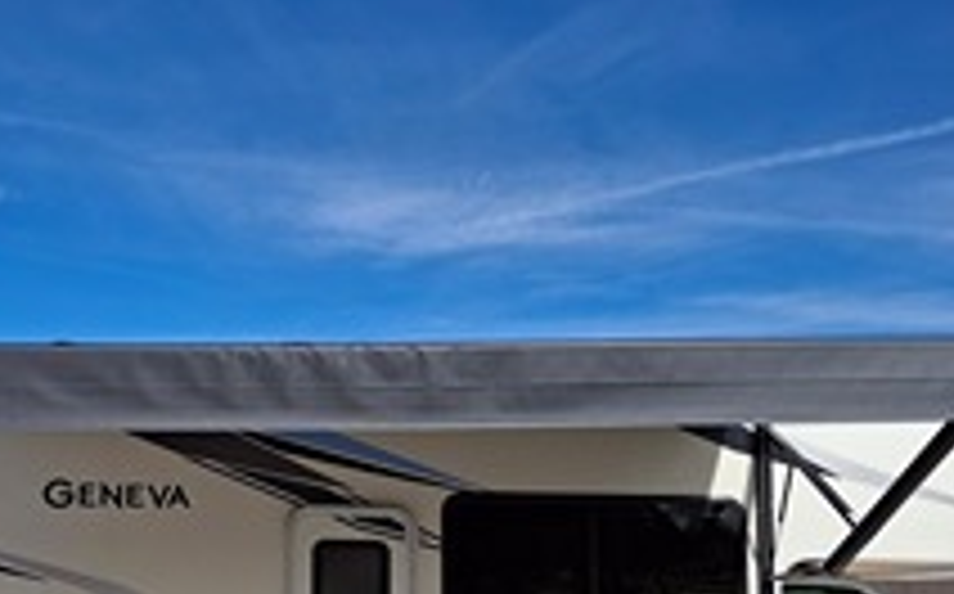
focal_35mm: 50
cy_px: 486
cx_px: 279
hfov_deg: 39.6
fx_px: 1299
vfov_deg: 25.3
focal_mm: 4.69
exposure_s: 1/2809
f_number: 1.8
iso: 32
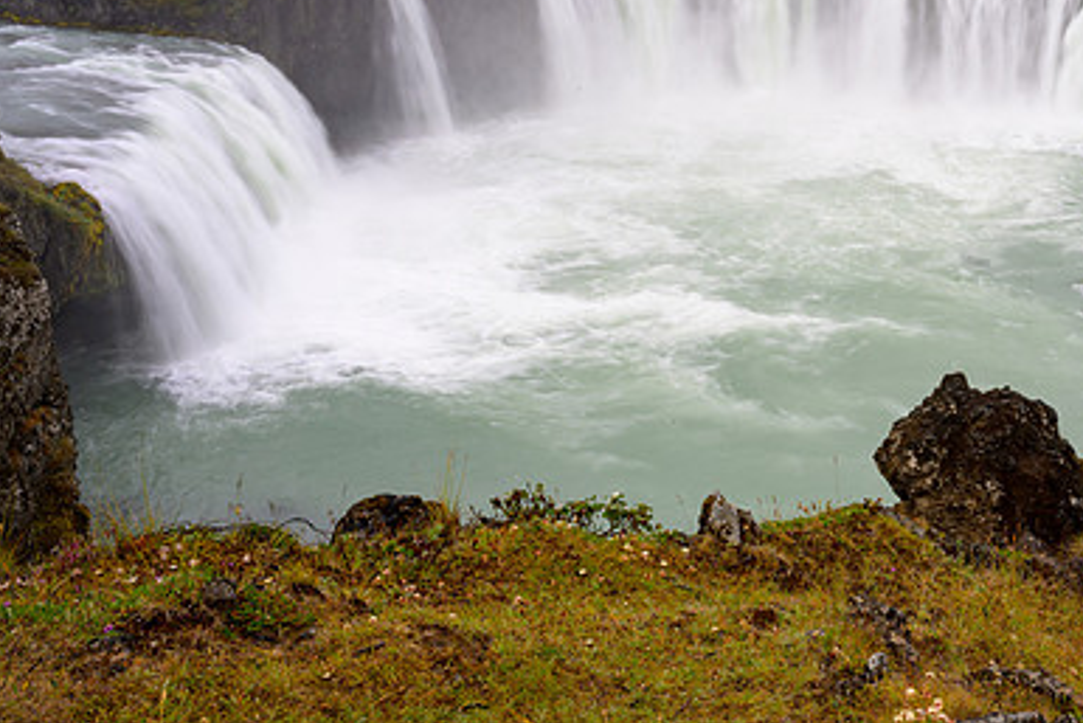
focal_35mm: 46
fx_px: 1384
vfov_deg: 28.8
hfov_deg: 41.6
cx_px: 793
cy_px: 184
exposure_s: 1/8
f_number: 22
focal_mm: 30.5
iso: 64
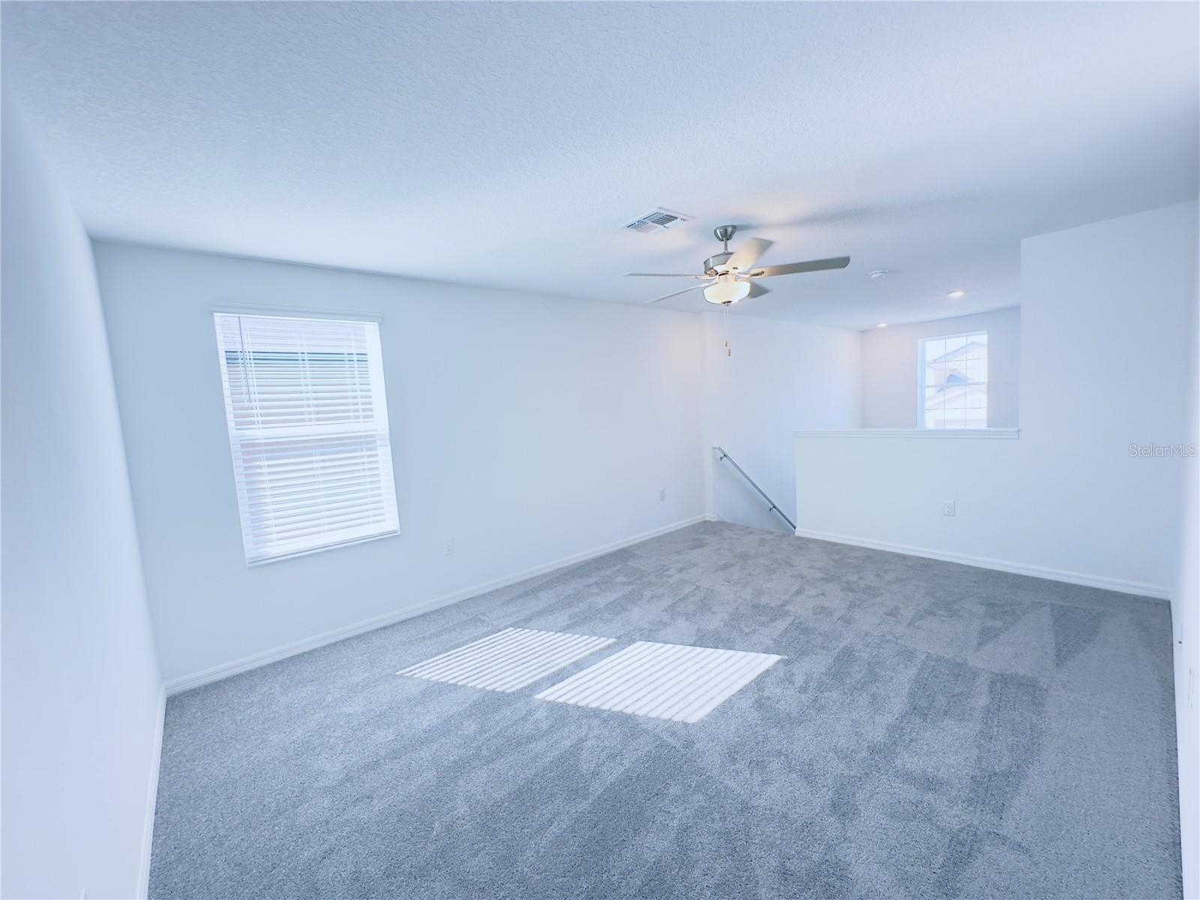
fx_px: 485
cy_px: 450
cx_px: 600
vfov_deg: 85.7
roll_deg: +2.8
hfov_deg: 102.1
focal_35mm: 14
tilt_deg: -3.9
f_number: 2.2
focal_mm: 2.22
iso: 100
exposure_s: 1/120
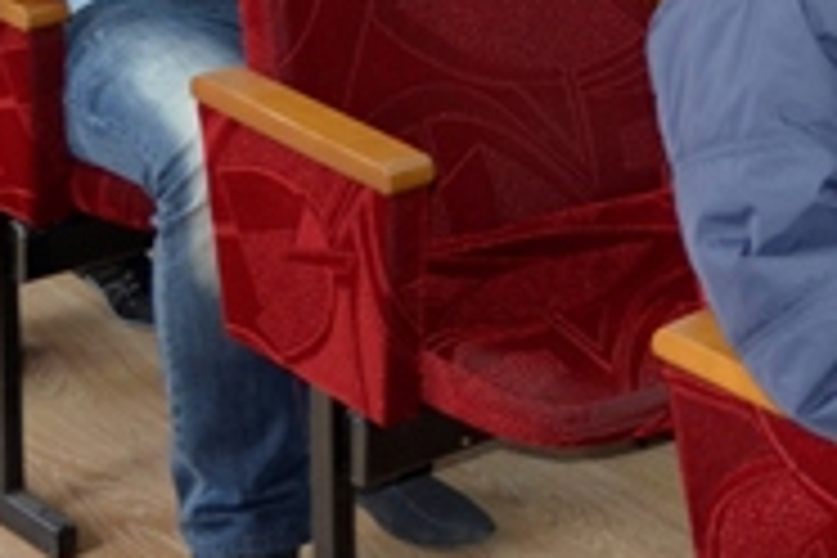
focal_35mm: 107
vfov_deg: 11.6
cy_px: -531
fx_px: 2488
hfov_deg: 17.9
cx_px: 1073
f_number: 3.5
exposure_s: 1/30
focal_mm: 18
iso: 220
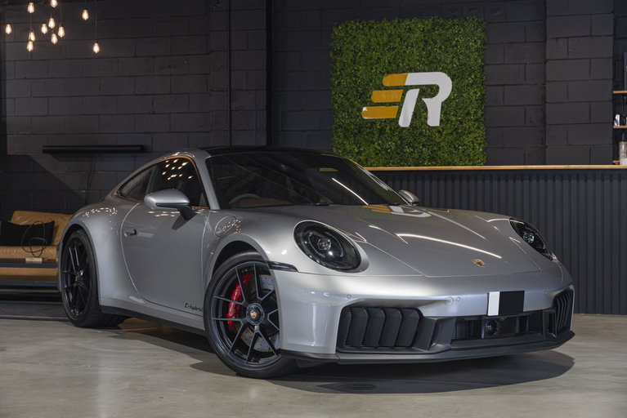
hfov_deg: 35.2
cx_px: 314
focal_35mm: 57
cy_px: 209
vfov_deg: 23.9
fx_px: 988
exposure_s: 1/60
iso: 6400
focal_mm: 56.7
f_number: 5
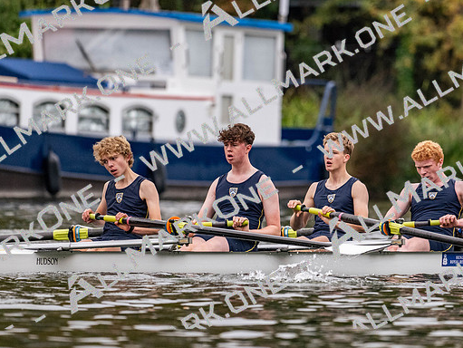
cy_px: 174
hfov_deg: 3.0
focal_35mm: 654
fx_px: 8754
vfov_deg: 2.3
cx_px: 251
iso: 2000
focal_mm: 400
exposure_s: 1/2500
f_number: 4.5
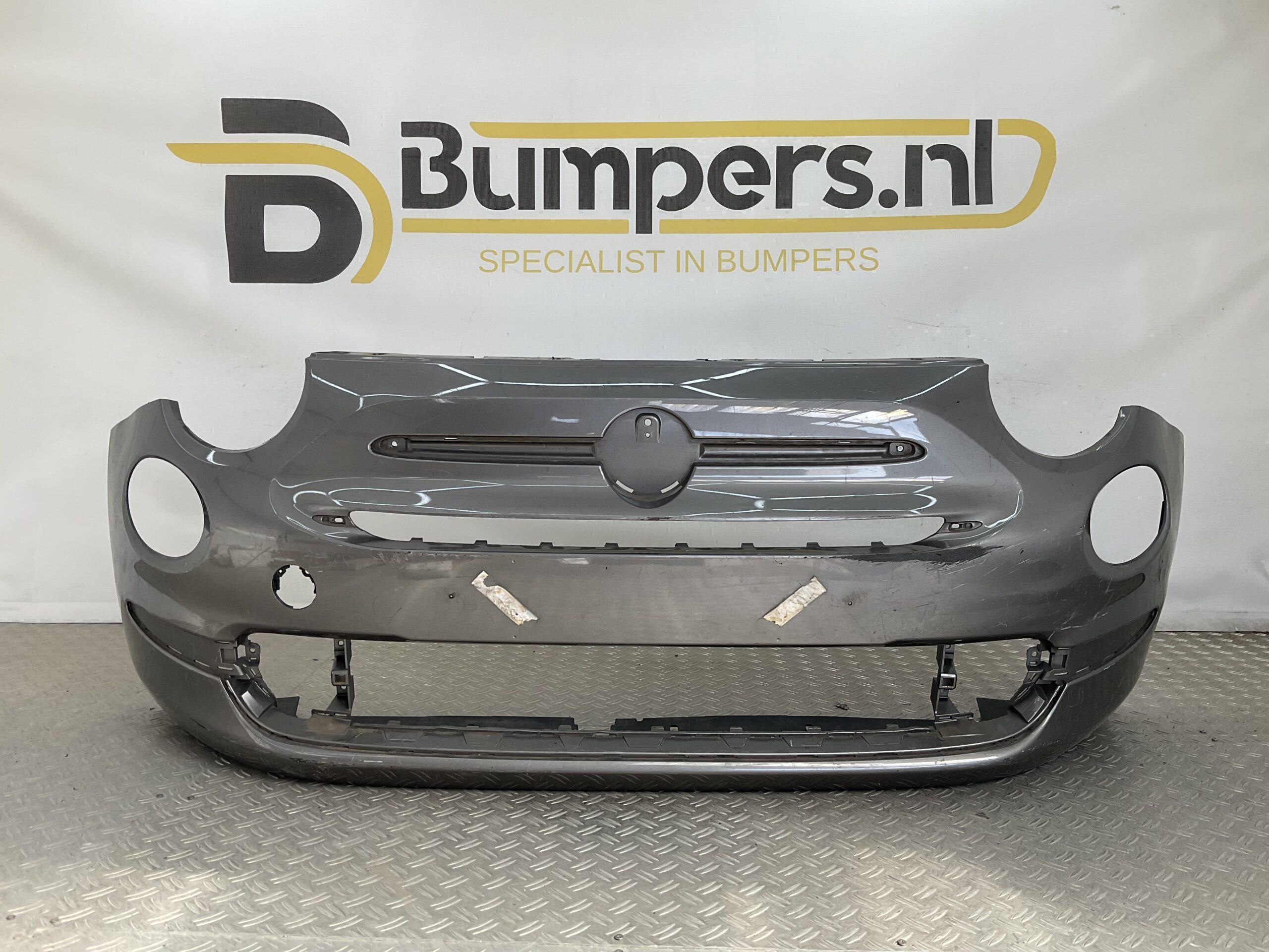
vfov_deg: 48.2
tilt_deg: -6.9
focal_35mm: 29
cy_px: 476
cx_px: 634
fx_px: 1063
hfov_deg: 61.7
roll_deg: -1.0
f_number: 1.8
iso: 16
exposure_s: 1/273
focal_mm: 3
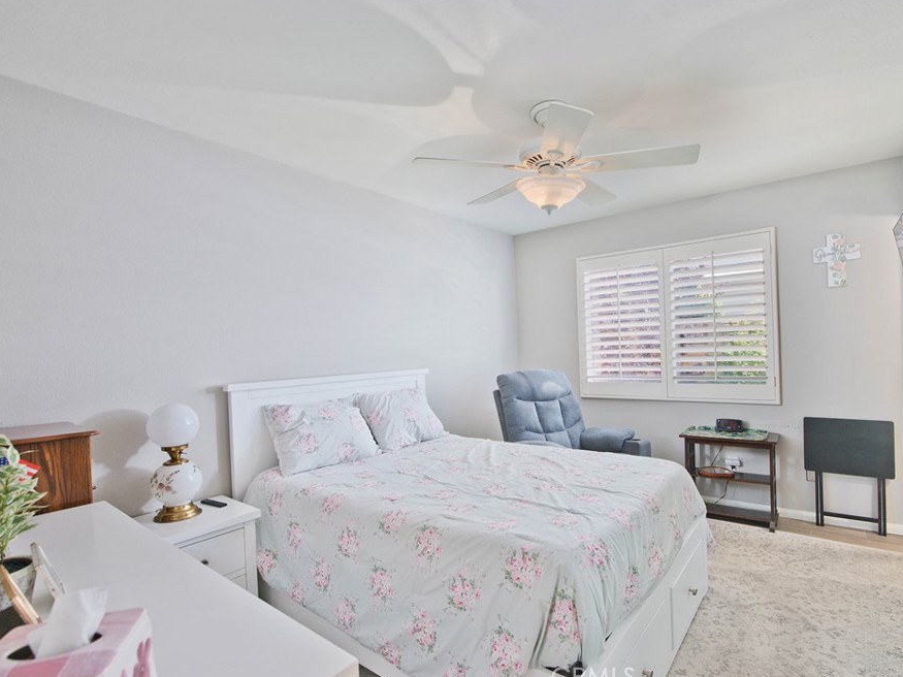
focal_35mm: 18
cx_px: 483
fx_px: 469
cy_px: 339
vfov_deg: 71.6
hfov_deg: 87.6
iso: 400
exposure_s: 1/200
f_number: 5.6
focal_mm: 16
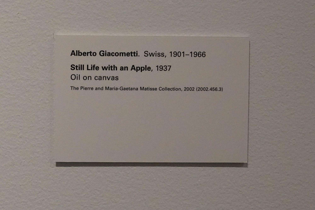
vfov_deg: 36.9
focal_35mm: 36
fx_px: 315
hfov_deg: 53.1
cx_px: 158
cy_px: 105
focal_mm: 36
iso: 8000
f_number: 6.3
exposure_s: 1/100
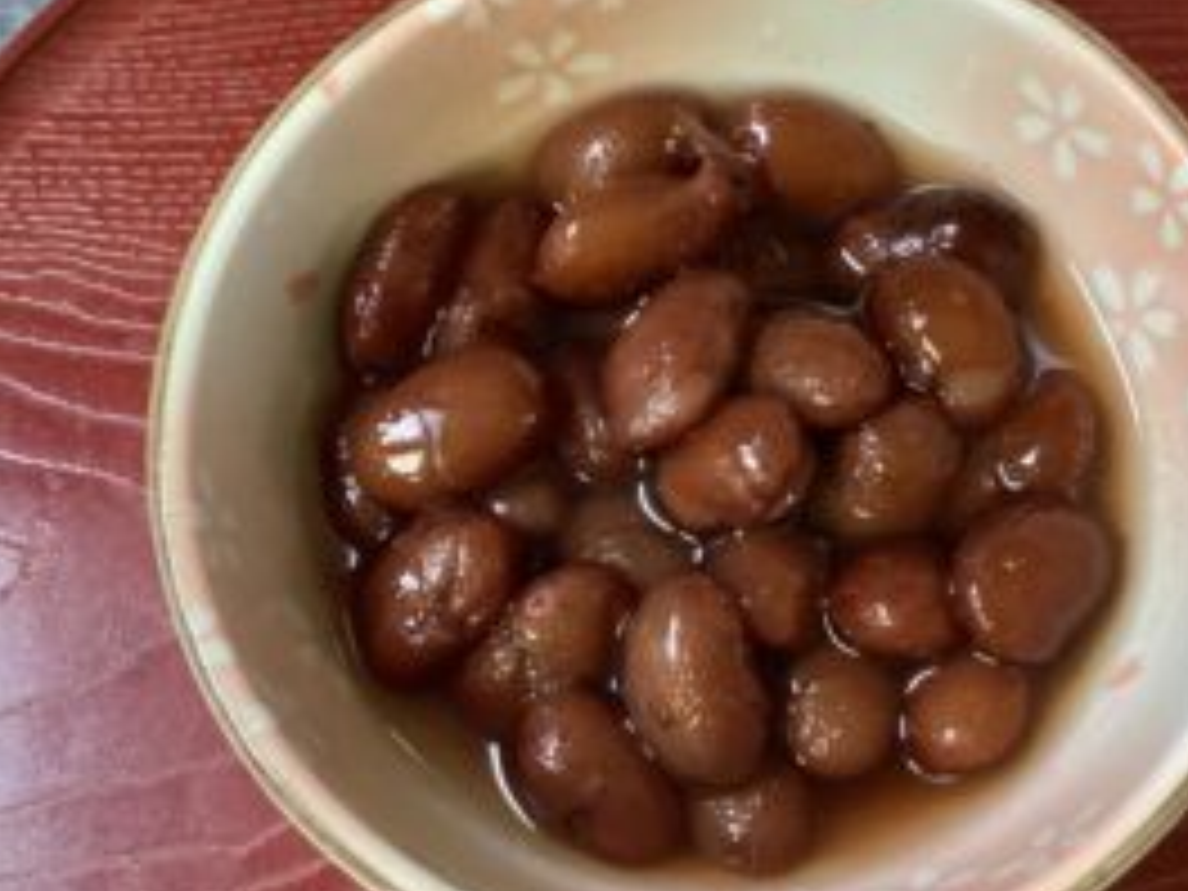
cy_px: 470
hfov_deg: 42.8
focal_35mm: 44
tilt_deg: -73.7
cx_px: 695
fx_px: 1510
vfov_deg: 32.9
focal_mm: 3.3
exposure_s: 1/60
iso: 320
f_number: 2.4
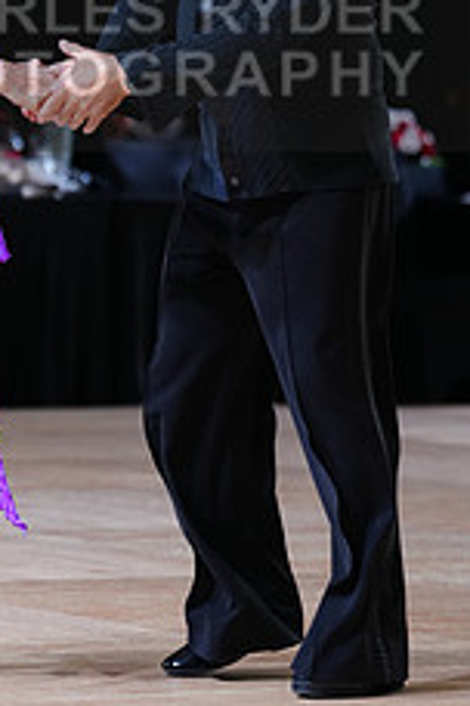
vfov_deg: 7.1
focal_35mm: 288
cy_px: 50
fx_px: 5640
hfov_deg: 4.8
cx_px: 45
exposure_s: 1/400
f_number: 2.8
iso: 800
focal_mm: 113
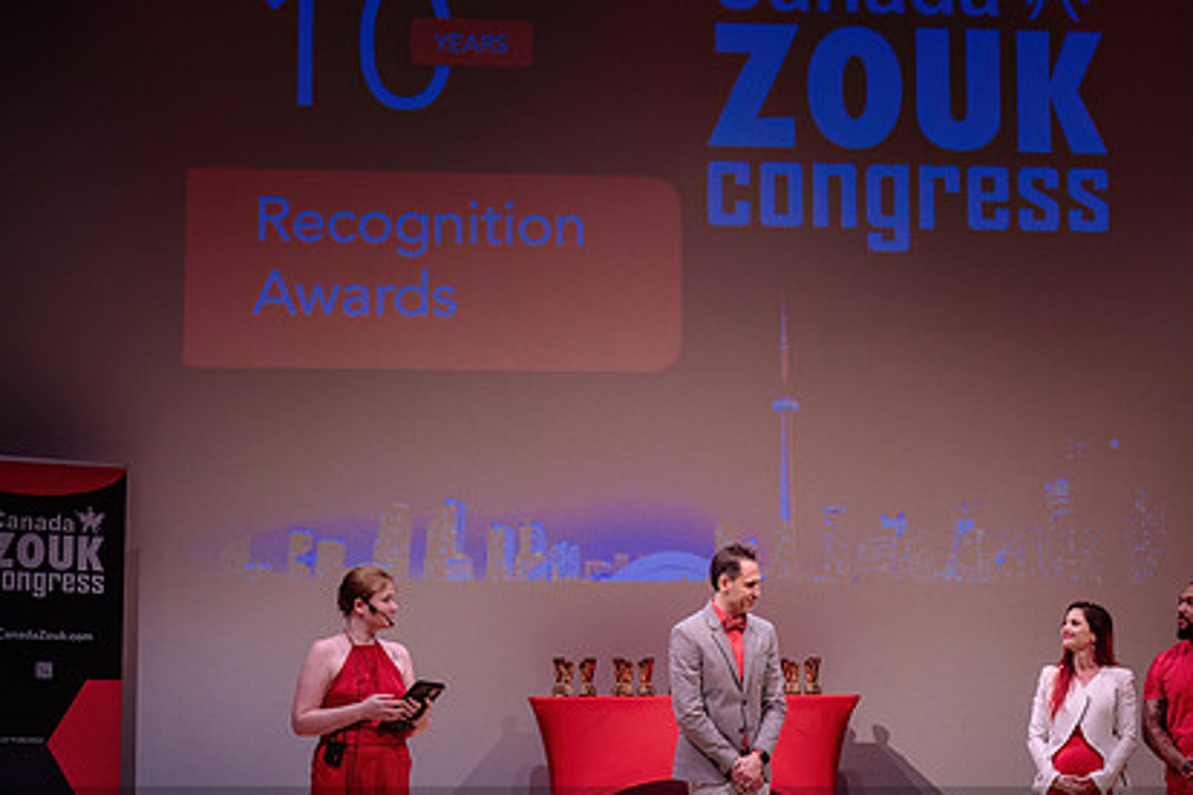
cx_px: 796
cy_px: 570
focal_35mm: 65
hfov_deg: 30.7
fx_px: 2154
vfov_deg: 20.8
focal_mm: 40
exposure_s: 1/320
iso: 1600
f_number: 3.5
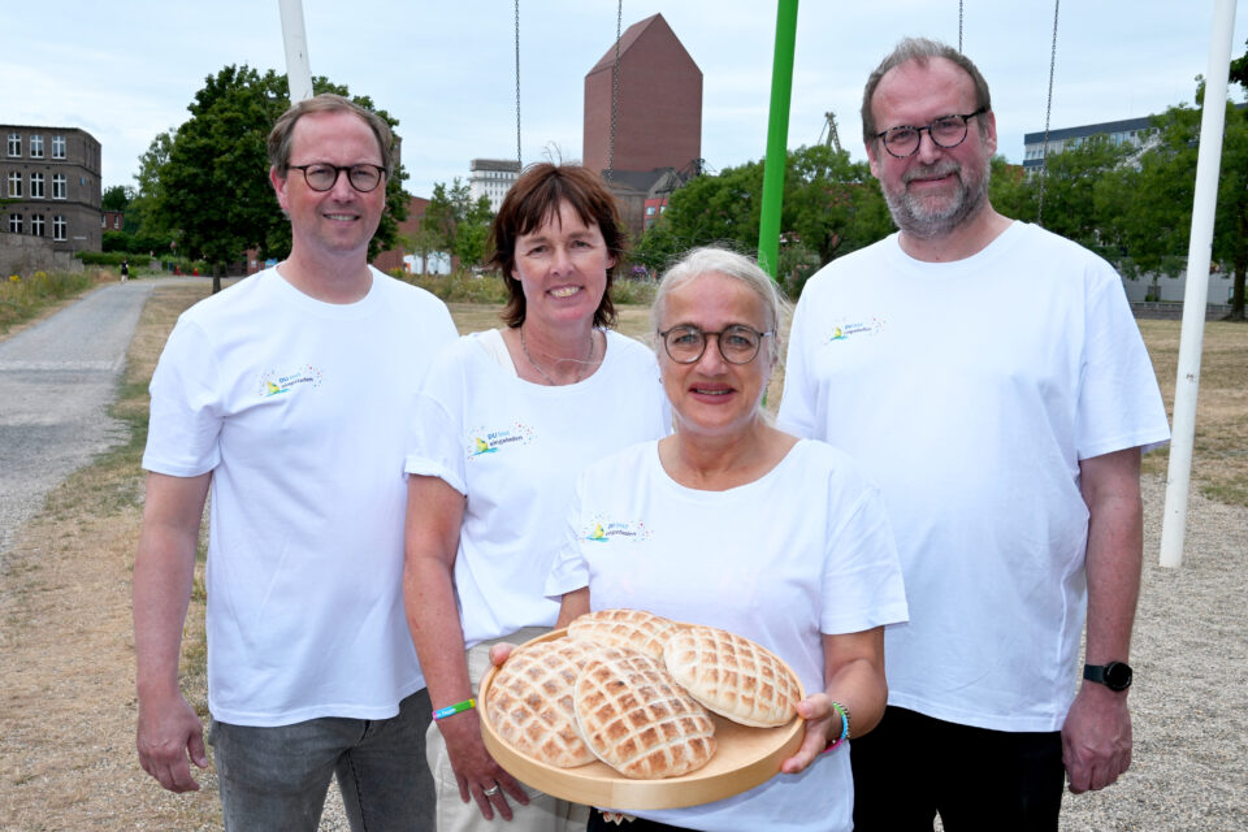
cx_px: 624
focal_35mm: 38
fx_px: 1300
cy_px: 416
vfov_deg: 35.5
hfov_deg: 51.3
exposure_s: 1/200
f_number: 10
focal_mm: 25
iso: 100
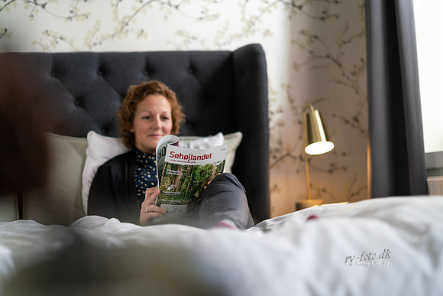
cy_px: 148
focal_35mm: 85
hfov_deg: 23.9
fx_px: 1046
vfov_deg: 16.1
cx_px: 222
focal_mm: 85
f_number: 1.4
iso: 400
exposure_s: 1/640
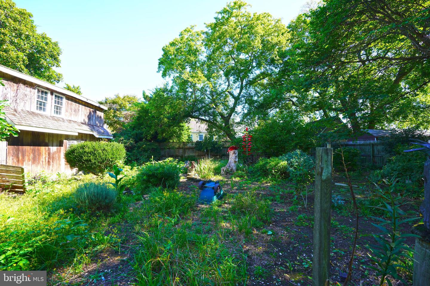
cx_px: 215
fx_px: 191
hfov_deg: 96.7
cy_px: 143
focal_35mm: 16
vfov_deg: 73.7
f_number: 5
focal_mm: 16
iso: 100
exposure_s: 1/80
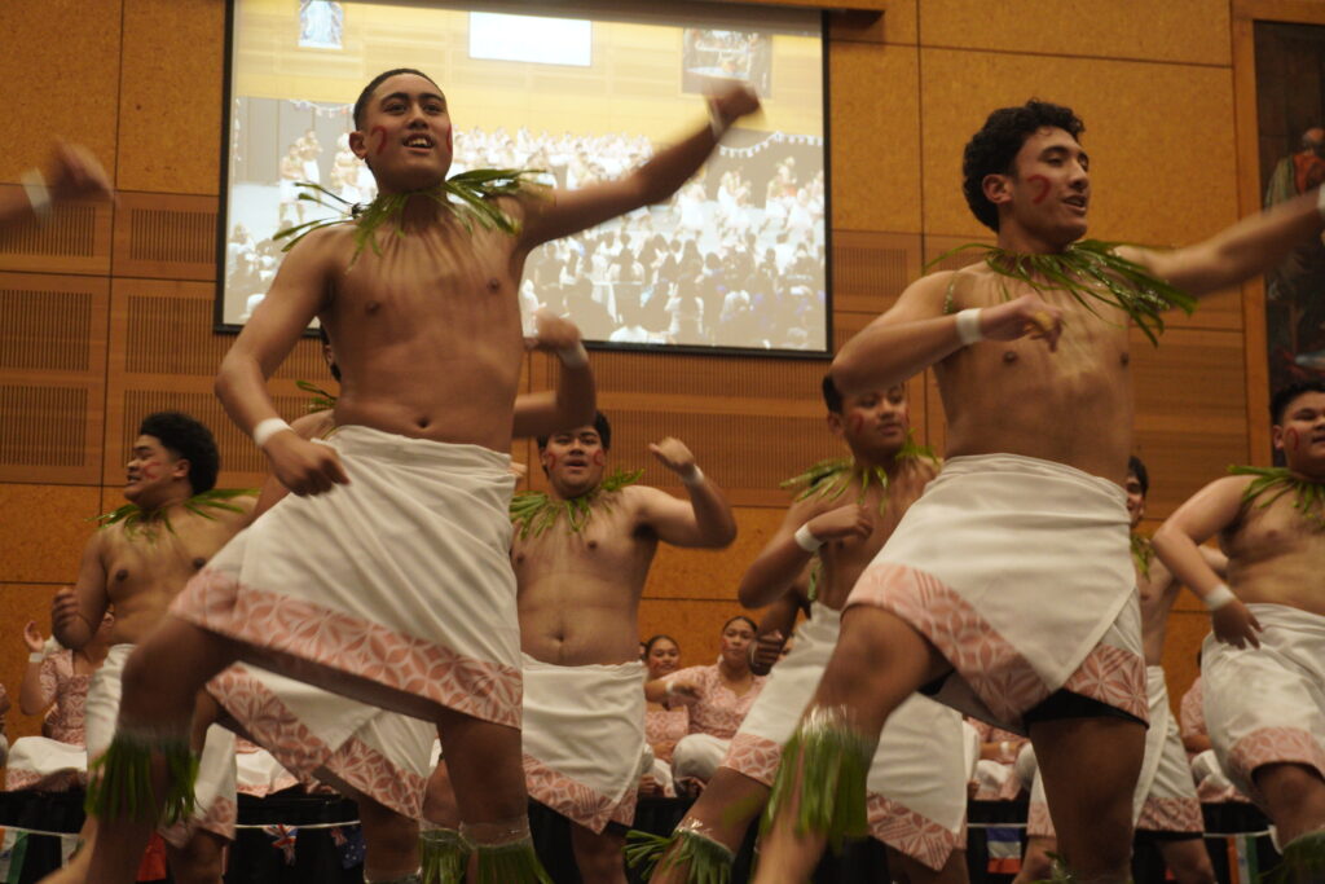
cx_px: 662
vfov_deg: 21.6
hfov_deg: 31.9
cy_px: 442
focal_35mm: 63
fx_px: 2319
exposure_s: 1/80
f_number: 5.6
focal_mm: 42
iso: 2000
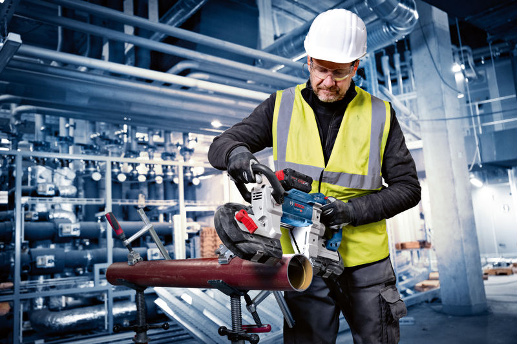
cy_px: 172
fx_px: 467
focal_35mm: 32
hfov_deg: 58.0
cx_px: 258
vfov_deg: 40.5
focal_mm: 32.5
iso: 1600
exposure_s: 1/100
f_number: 3.5
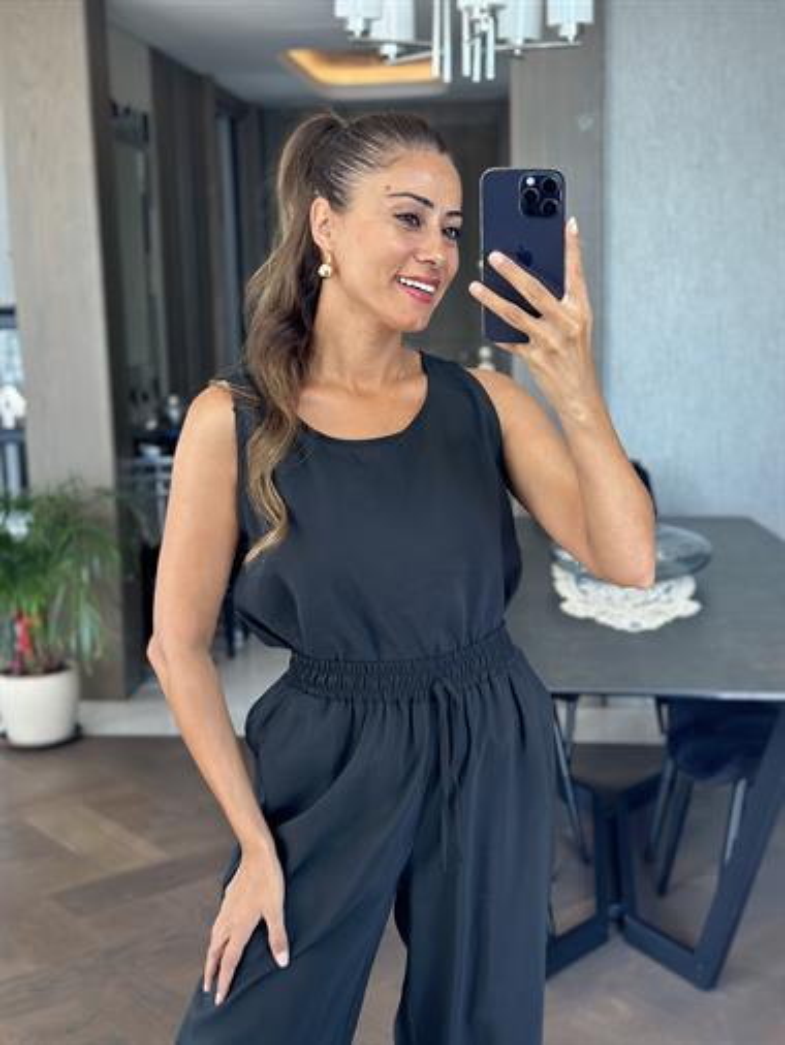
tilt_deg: -15.1
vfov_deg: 39.6
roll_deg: +1.7
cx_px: 392
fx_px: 1450
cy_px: 522
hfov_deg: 30.3
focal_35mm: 48
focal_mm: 6.86
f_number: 1.78
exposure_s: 1/121
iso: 125
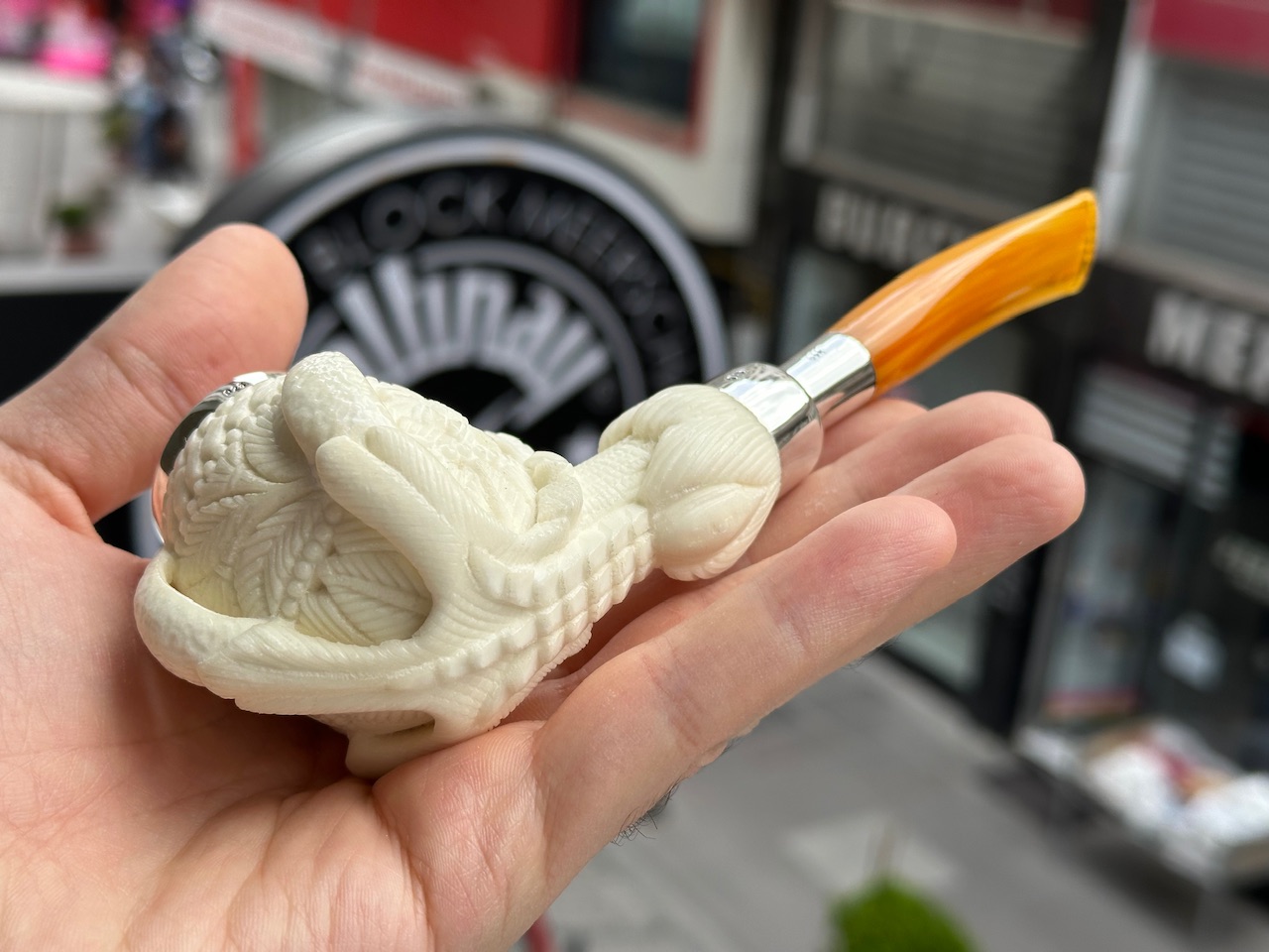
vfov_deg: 30.3
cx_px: 634
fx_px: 1760
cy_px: 476
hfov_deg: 39.7
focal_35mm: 48
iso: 64
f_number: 1.78
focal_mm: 6.86
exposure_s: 1/887
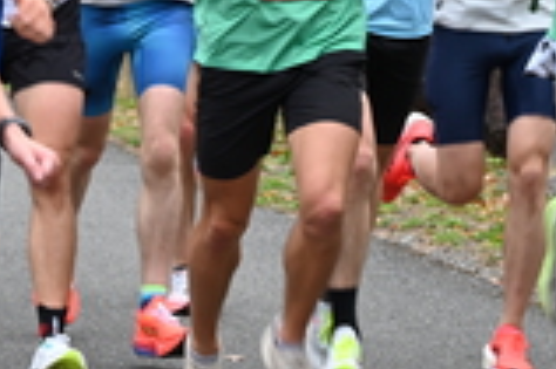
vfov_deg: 4.3
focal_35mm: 320
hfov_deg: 6.4
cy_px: -12
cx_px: 134
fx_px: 4937
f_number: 6.3
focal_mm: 92
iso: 500
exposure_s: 1/125
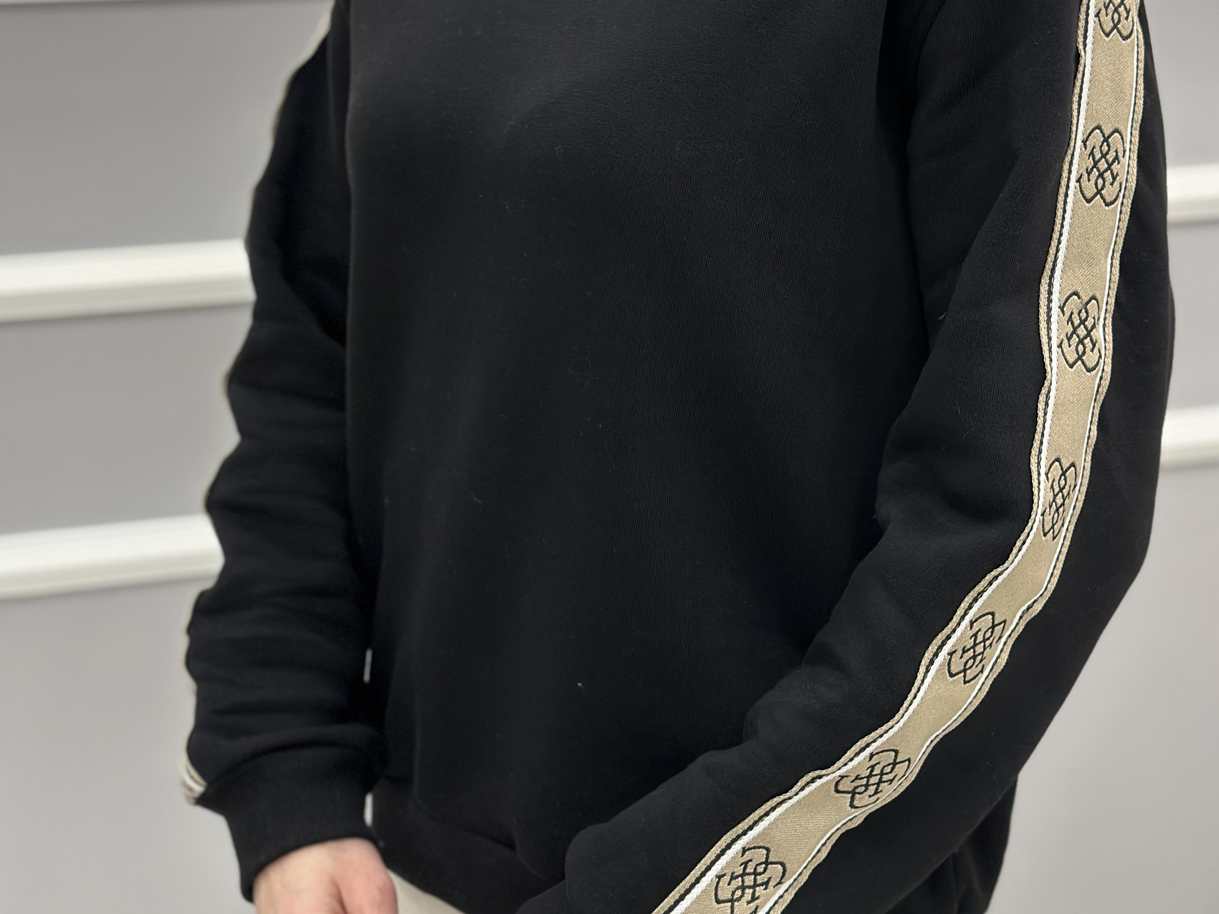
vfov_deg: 22.5
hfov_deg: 29.8
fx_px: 2289
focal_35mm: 65
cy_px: 333
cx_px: 605
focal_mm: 6.86
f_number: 1.78
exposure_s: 1/100
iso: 160
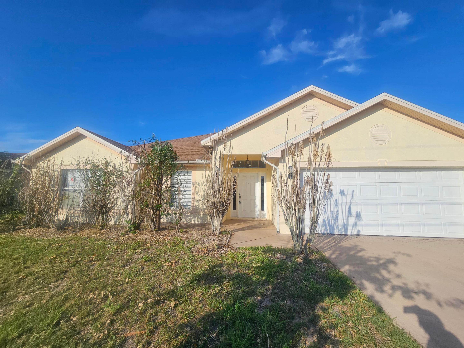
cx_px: 232
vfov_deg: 89.9
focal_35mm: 13
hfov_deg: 106.2
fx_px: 174
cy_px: 174
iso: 50
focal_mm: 2.2
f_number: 2.2
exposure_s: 1/4222
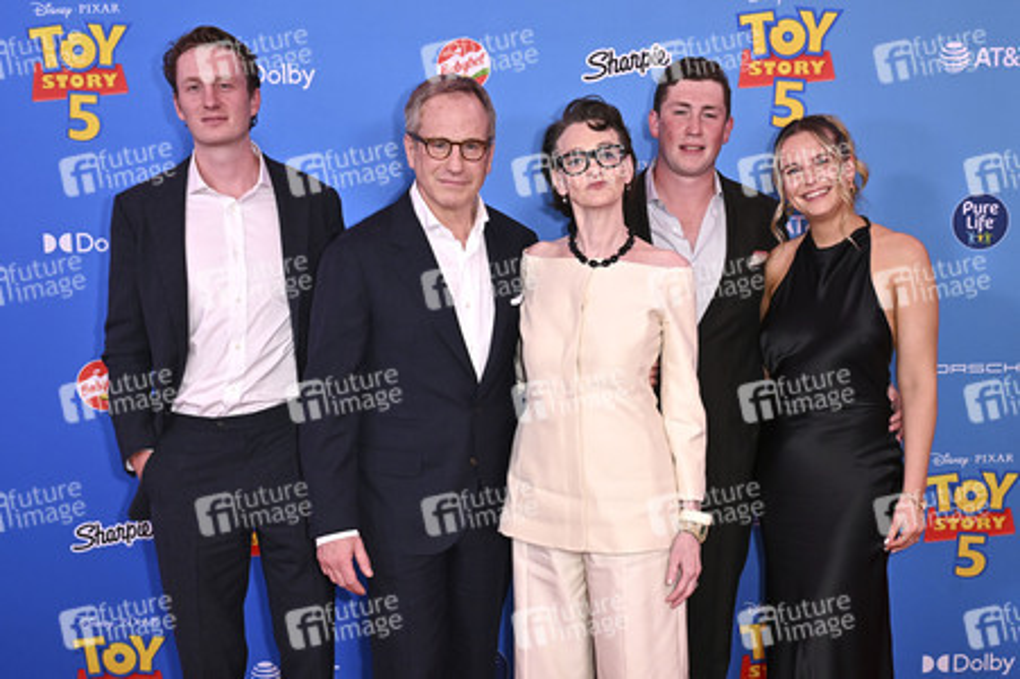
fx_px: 991
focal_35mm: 35
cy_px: 340
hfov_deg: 54.5
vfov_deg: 37.8
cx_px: 510
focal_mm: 35
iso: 1250
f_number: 6.3
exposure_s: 1/250
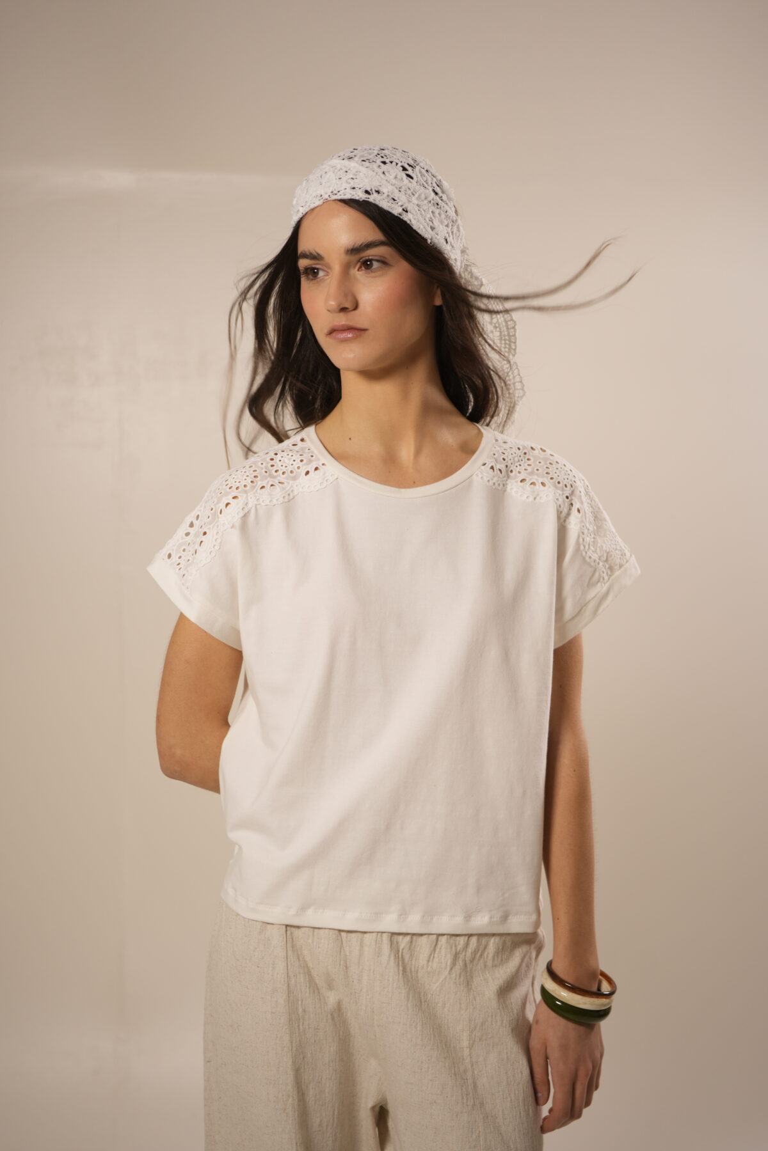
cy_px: 576
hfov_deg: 27.0
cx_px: 384
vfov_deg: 39.6
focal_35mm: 50
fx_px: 1600
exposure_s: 1/100
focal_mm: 50
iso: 400
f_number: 3.2
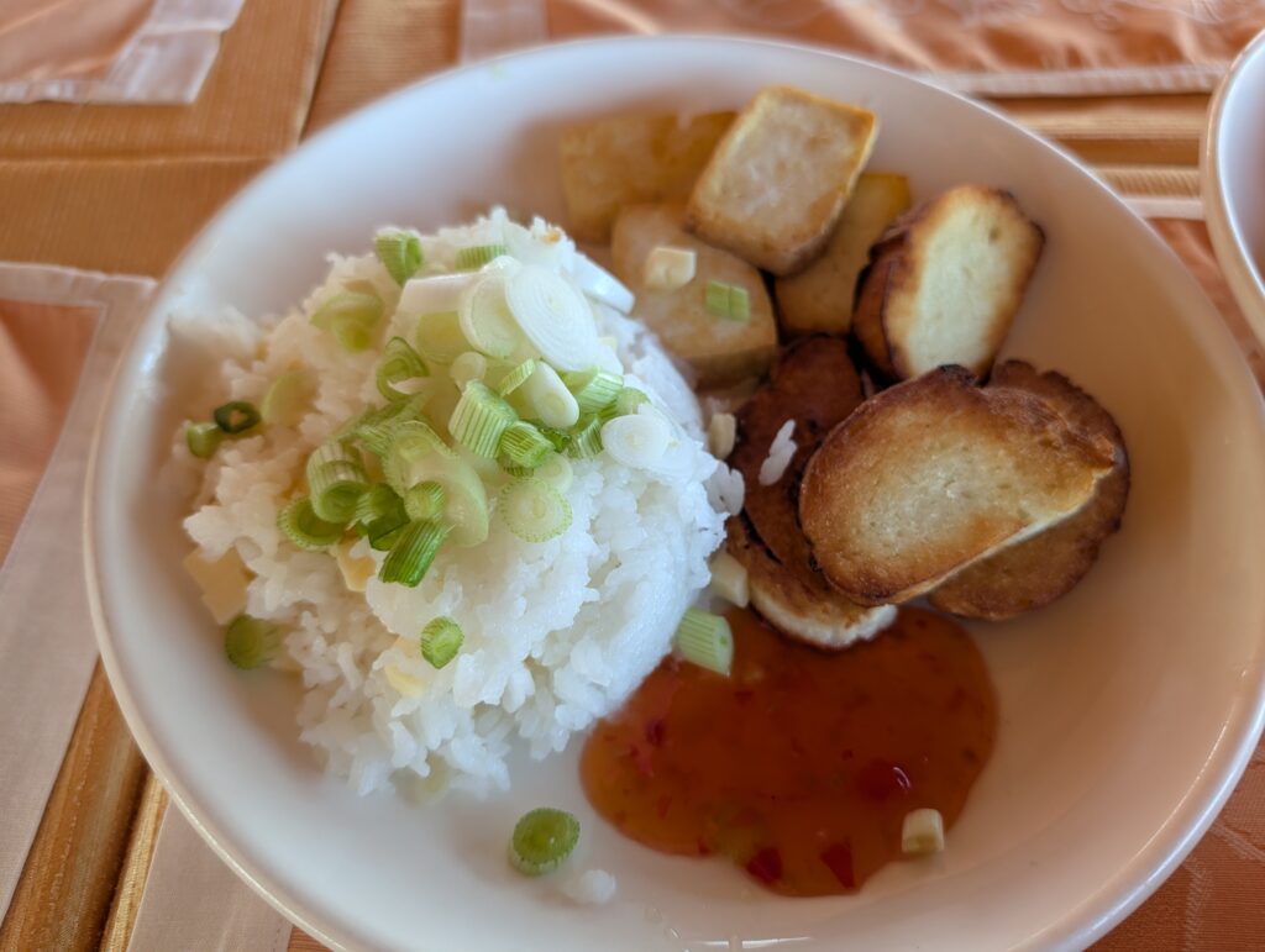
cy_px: 476
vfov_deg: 56.9
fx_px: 878
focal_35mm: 24
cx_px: 632
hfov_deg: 71.5
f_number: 1.68
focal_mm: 6.9
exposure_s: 1/131
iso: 83
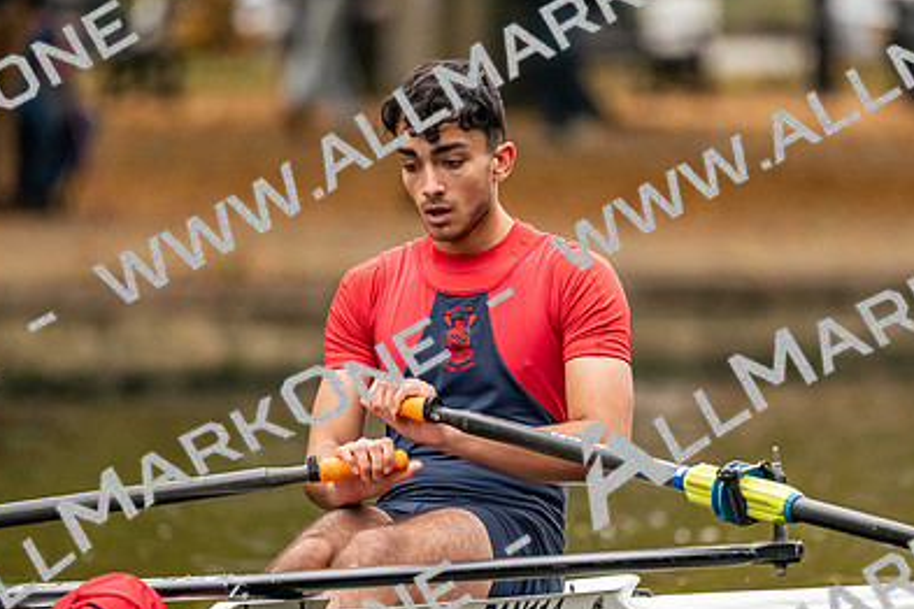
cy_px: 310
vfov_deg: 2.3
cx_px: 381
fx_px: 14978
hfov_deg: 3.5
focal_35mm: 590
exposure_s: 1/2500
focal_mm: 400
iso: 3200
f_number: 4.5
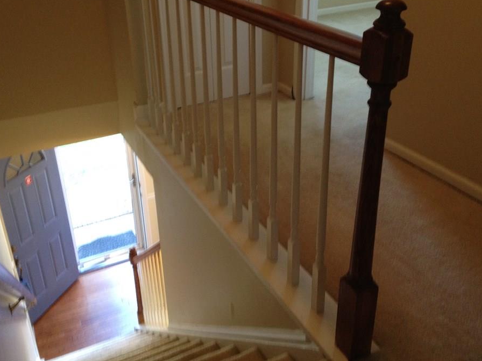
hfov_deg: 46.8
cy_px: 156
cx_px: 229
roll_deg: +3.5
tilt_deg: -29.3
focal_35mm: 40
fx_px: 557
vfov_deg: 35.9
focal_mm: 4.28
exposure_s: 1/20
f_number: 2.4
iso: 160
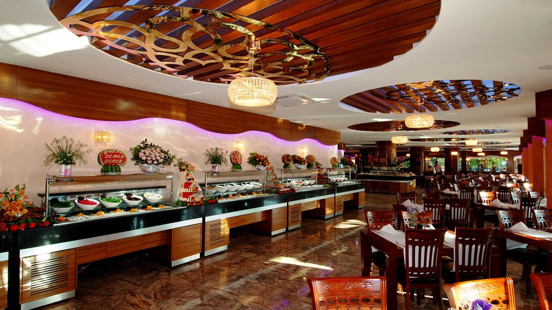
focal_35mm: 19
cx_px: 276
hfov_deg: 89.6
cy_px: 147
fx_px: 278
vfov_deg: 58.3
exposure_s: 1/2.5
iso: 100
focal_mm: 12
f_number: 13
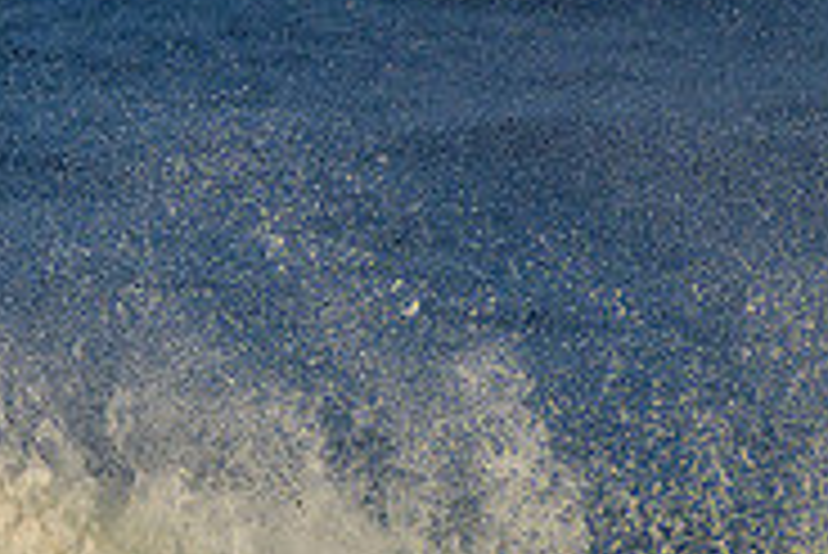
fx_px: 72689
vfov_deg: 0.4
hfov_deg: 0.7
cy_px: 836
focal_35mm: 3158
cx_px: -436
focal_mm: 1000
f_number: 11
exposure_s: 1/3200
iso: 720
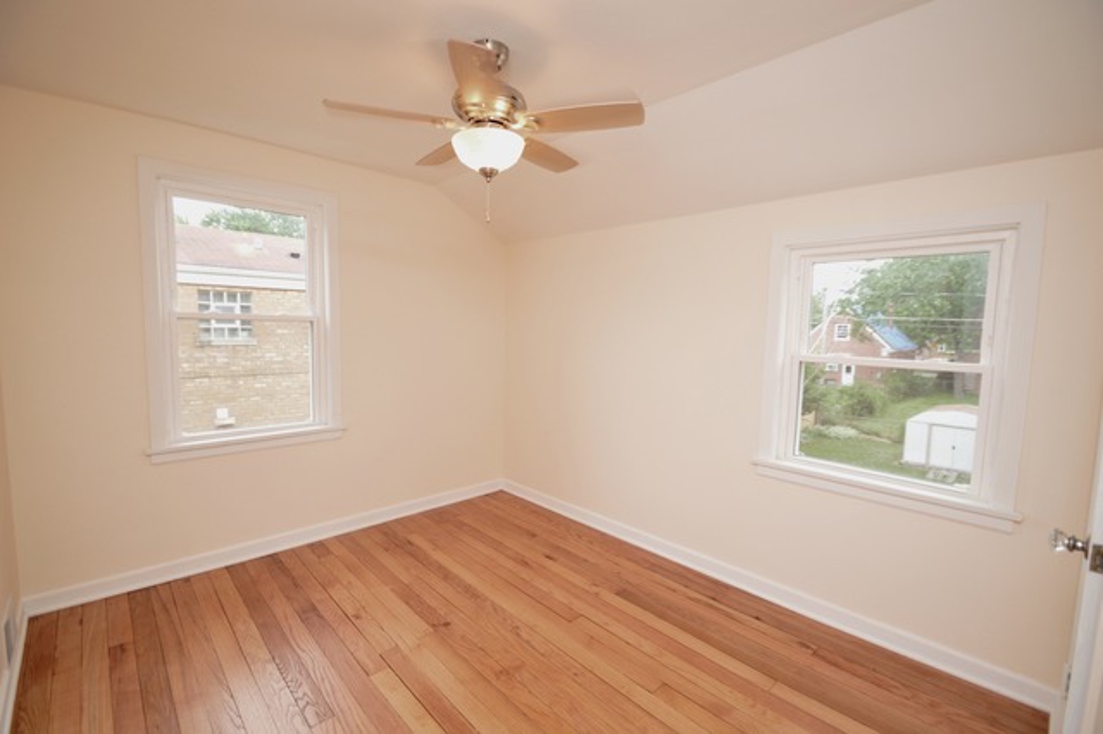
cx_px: 552
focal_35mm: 15
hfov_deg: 100.4
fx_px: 459
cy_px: 367
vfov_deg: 77.3
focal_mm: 10
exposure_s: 1/60
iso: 140
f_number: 4
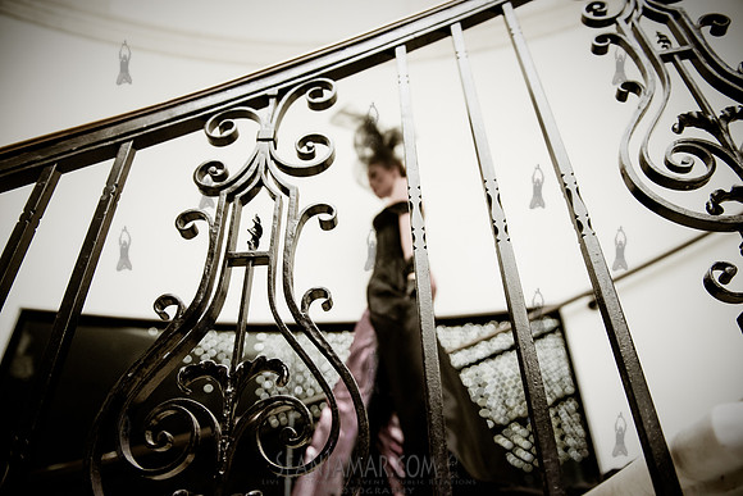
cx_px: 372
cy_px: 248
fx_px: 495
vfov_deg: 53.2
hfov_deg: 73.7
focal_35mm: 24
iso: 5000
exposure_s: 1/250
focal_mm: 24
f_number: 2.8
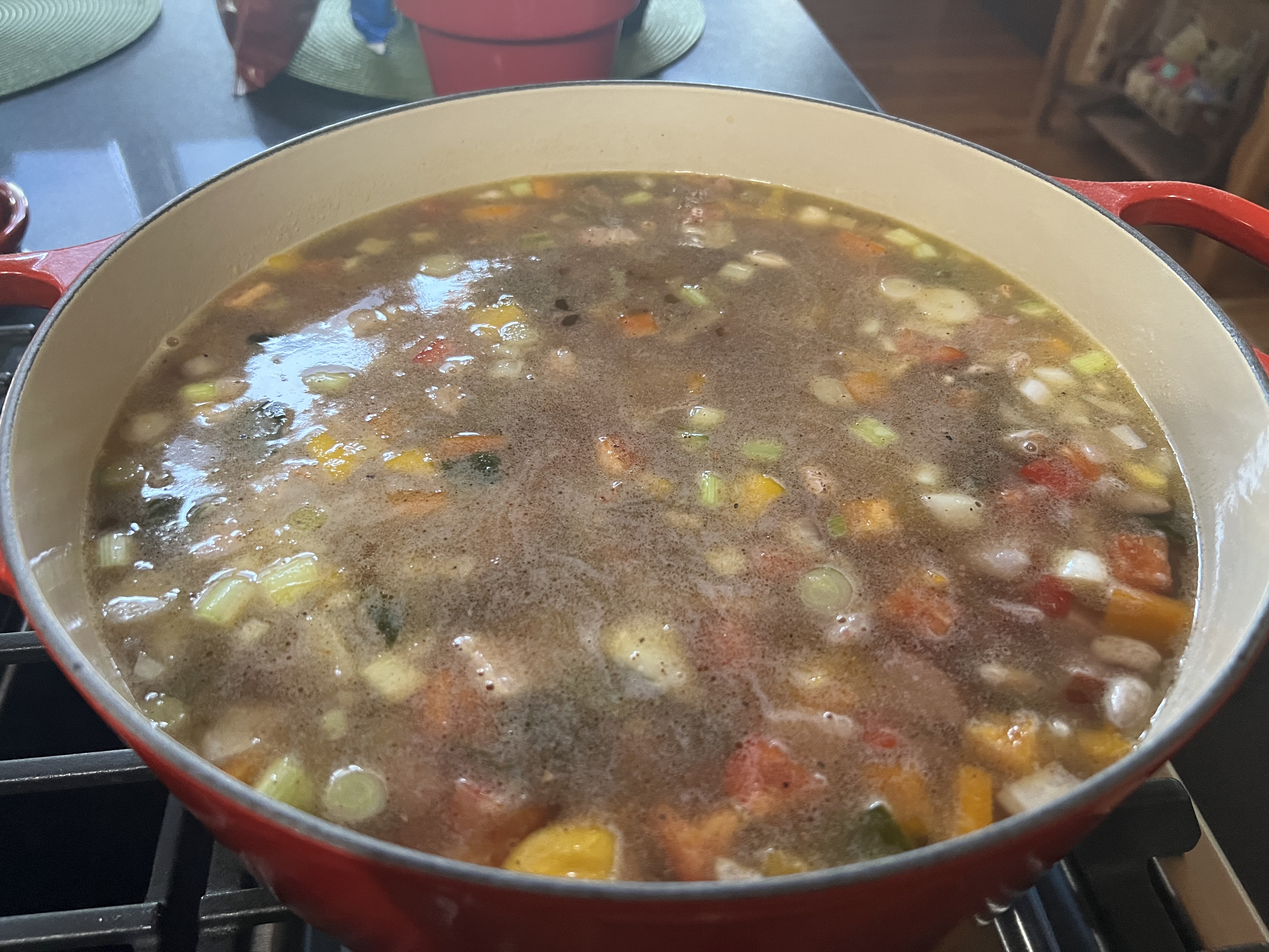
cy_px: 476
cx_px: 634
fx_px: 953
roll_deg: -1.8
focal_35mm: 26
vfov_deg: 53.1
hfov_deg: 67.3
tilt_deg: -43.8
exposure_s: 1/60
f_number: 1.5
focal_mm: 5.7
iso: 500
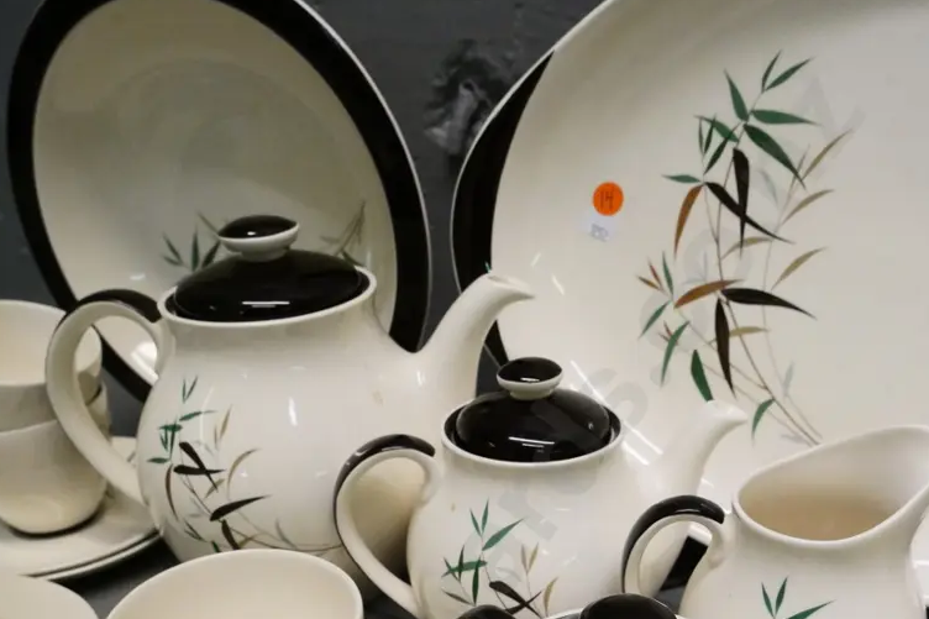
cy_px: 602
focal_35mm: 34
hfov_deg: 55.8
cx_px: 461
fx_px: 877
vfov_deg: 35.6
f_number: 5.1
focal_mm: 12
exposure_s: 1/400
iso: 3200
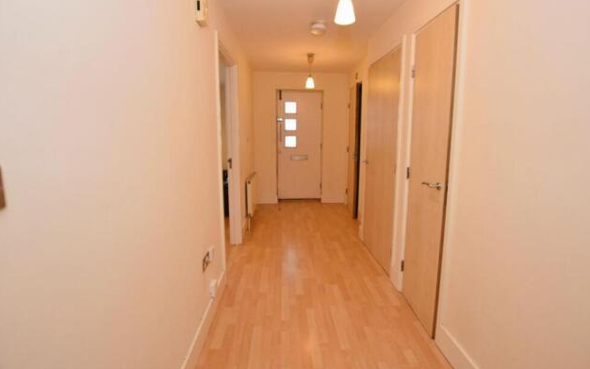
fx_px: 257
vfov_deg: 71.1
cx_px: 299
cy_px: 169
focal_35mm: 16
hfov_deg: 97.8
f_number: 4
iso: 1000
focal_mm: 10
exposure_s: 1/125
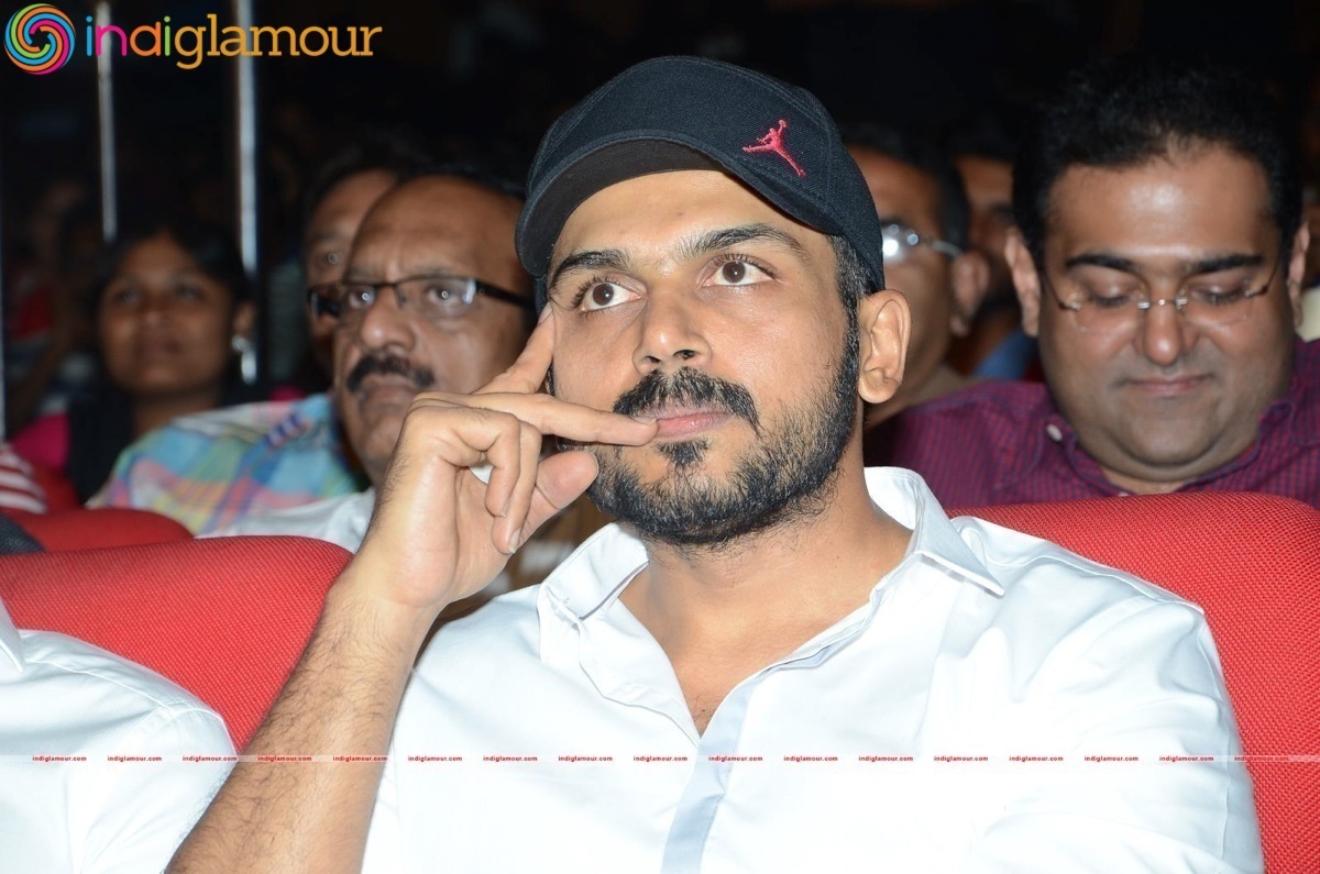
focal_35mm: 158
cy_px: 437
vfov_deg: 8.7
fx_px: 5763
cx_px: 660
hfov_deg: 13.1
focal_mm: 105
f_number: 6.3
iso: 400
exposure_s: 1/125
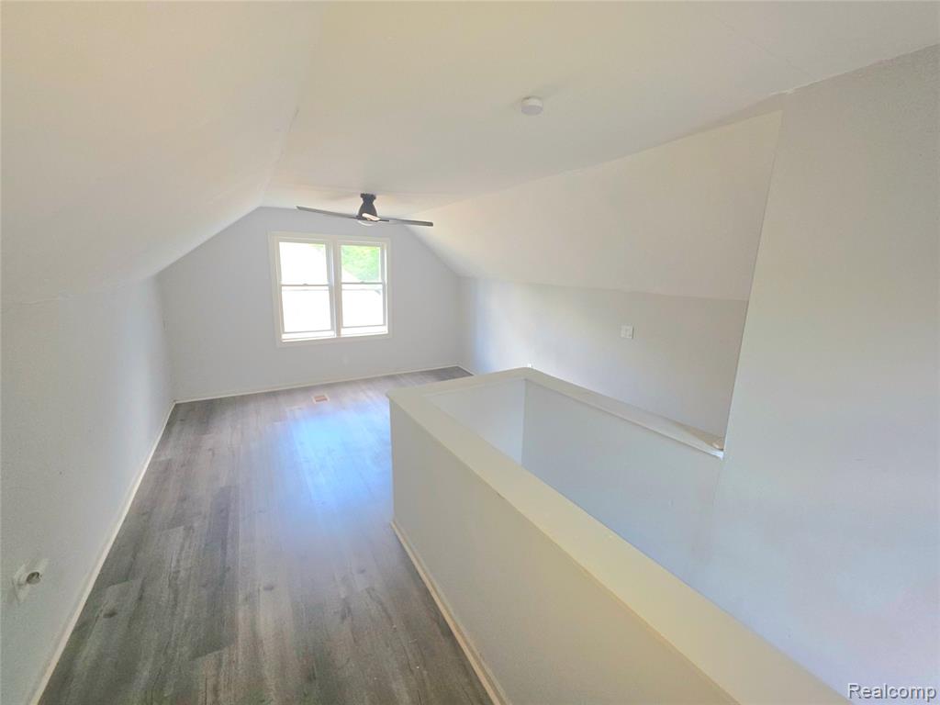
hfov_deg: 106.2
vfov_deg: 89.9
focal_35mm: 13
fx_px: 353
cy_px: 352
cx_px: 470
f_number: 1.9
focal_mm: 2.2
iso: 160
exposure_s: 1/60.2
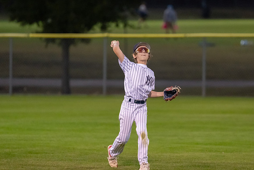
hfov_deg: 6.2
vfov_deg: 4.2
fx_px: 2329
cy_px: 81
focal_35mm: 330
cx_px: 133
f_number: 2.8
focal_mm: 200
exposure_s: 1/1000
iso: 4000
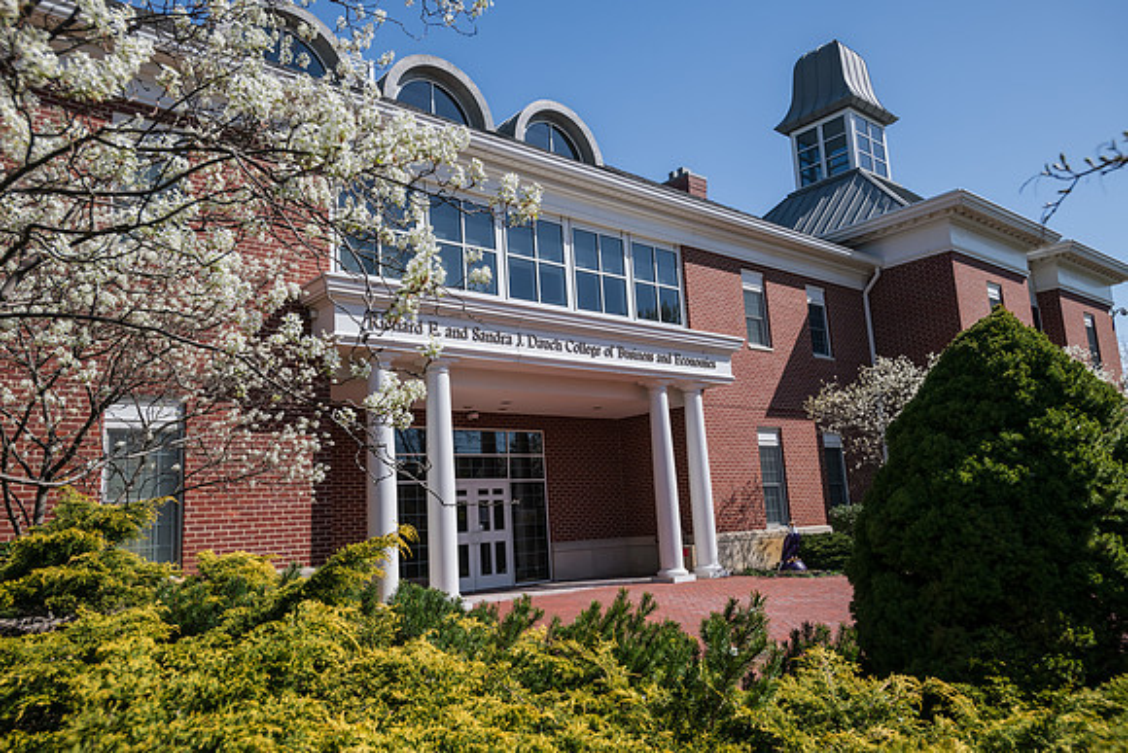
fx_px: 877
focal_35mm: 28
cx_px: 564
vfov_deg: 46.4
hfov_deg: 65.5
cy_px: 376
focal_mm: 28
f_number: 7.1
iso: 320
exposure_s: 1/320
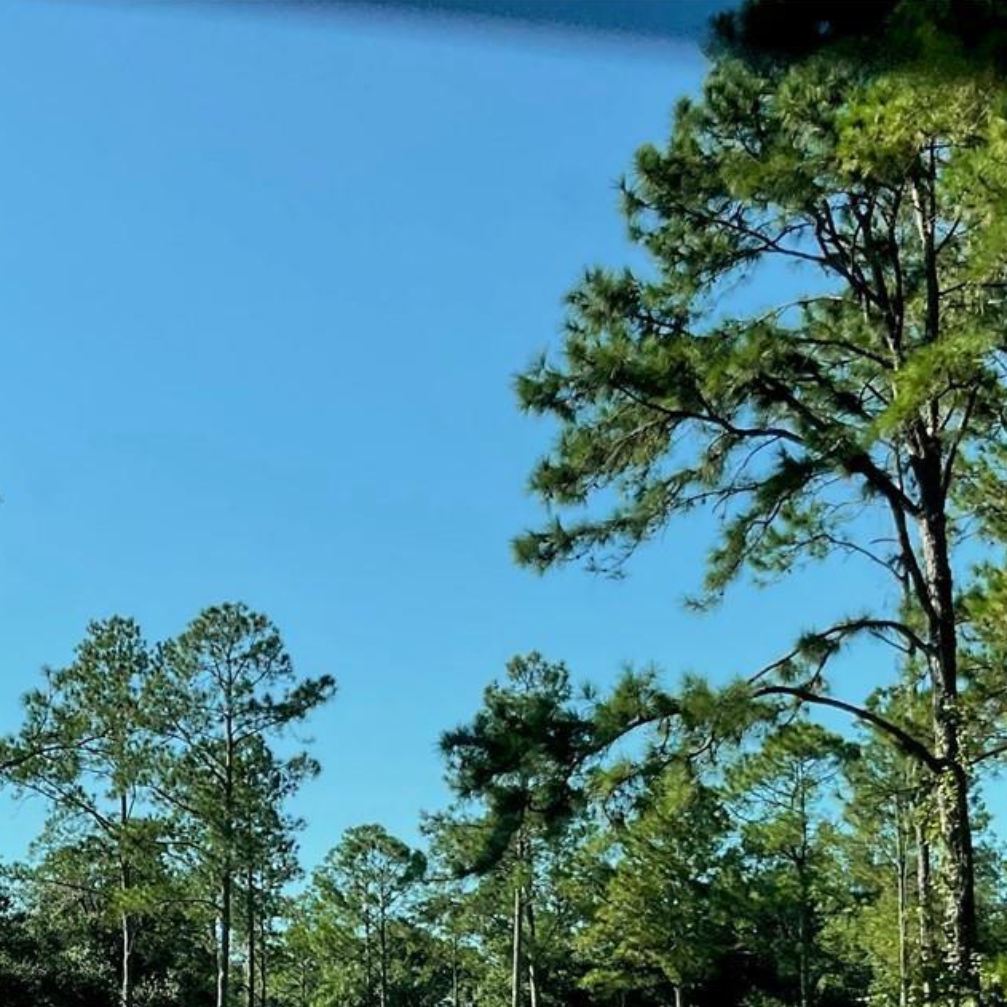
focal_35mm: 65
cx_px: 147
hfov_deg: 25.8
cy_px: 953
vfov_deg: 25.5
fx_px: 2139
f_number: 1.8
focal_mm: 3
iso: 16
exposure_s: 1/883
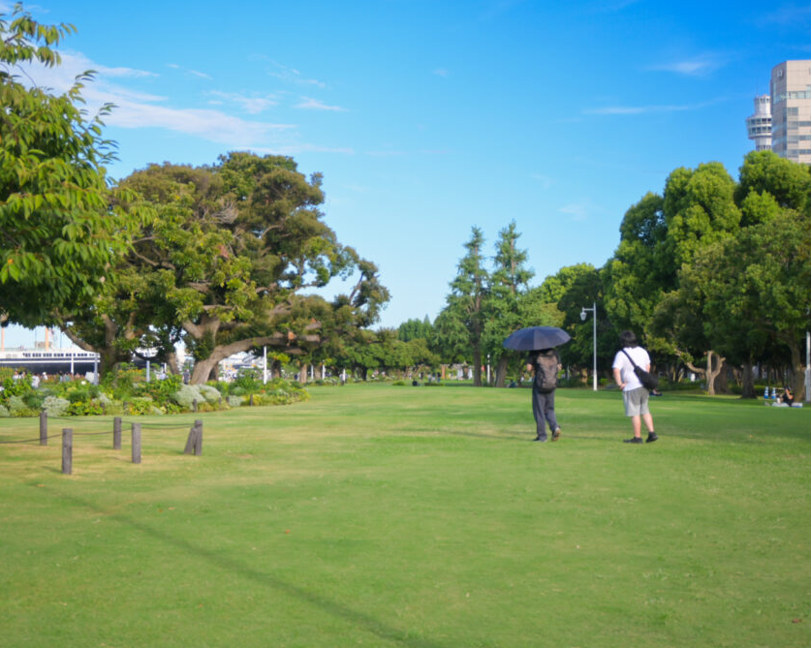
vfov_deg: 27.9
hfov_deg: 34.6
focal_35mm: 54
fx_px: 1303
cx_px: 378
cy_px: 330
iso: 100
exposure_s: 1/250
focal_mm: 31.5
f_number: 5
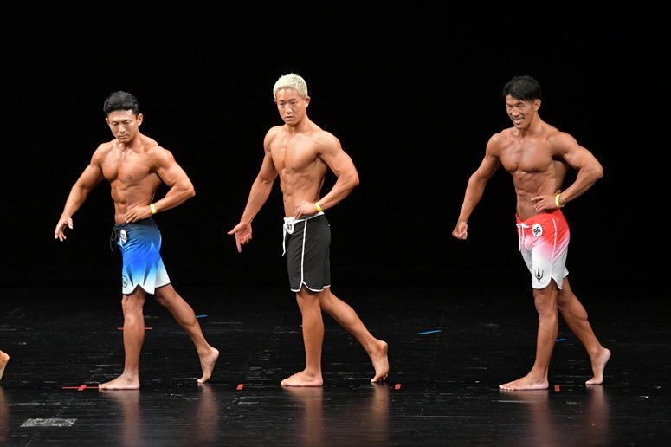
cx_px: 336
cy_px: 224
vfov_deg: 6.3
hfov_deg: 9.5
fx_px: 4043
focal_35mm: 217
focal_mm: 145
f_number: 5.6
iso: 3200
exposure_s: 1/400
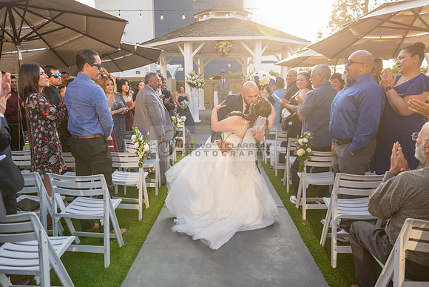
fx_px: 312
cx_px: 204
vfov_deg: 49.3
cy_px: 143
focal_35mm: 26
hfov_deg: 69.0
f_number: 2.8
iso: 400
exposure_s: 1/800
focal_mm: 24
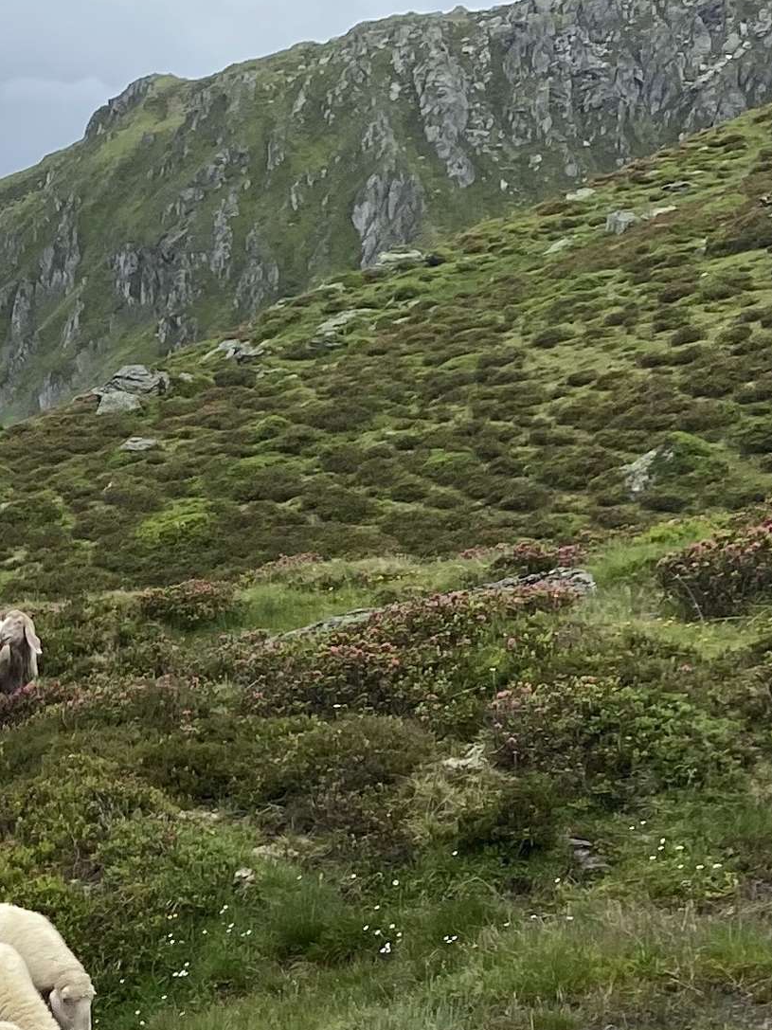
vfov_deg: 18.3
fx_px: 2915
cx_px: -487
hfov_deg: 13.9
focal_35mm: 98
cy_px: 1431
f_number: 1.8
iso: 32
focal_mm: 4.25
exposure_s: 1/839
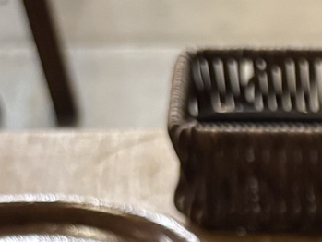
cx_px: 595
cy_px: 629
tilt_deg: -42.1
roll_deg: -5.2
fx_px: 1386
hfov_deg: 12.1
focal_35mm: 149
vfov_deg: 8.8
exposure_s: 1/30
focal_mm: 5.96
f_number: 1.6
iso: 640
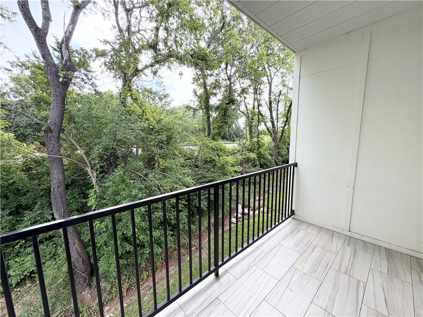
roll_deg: +1.4
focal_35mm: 14
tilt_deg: -7.2
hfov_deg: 102.1
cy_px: 158
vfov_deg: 85.7
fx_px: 171
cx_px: 212
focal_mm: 2.22
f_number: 2.2
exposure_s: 1/178
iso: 50
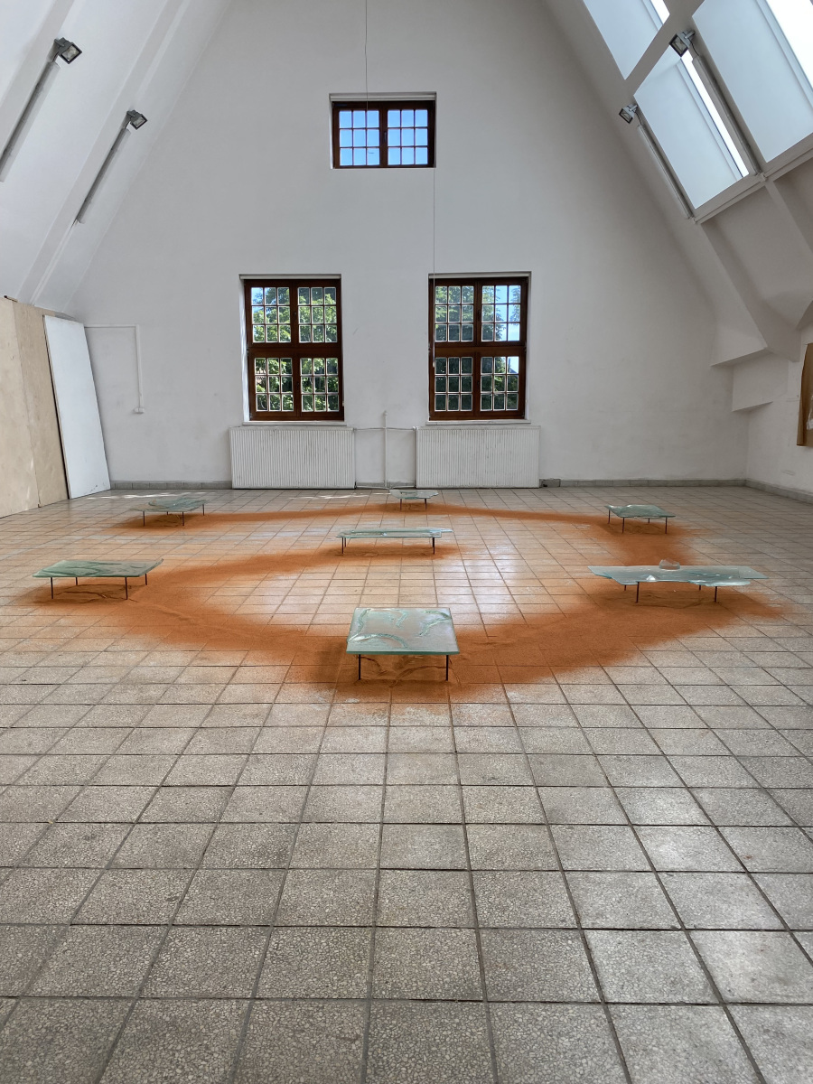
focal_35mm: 26
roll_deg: +0.6
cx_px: 406
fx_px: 814
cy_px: 542
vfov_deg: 67.3
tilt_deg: -10.3
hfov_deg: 53.1
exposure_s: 1/398
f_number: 1.8
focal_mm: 4.25
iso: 32
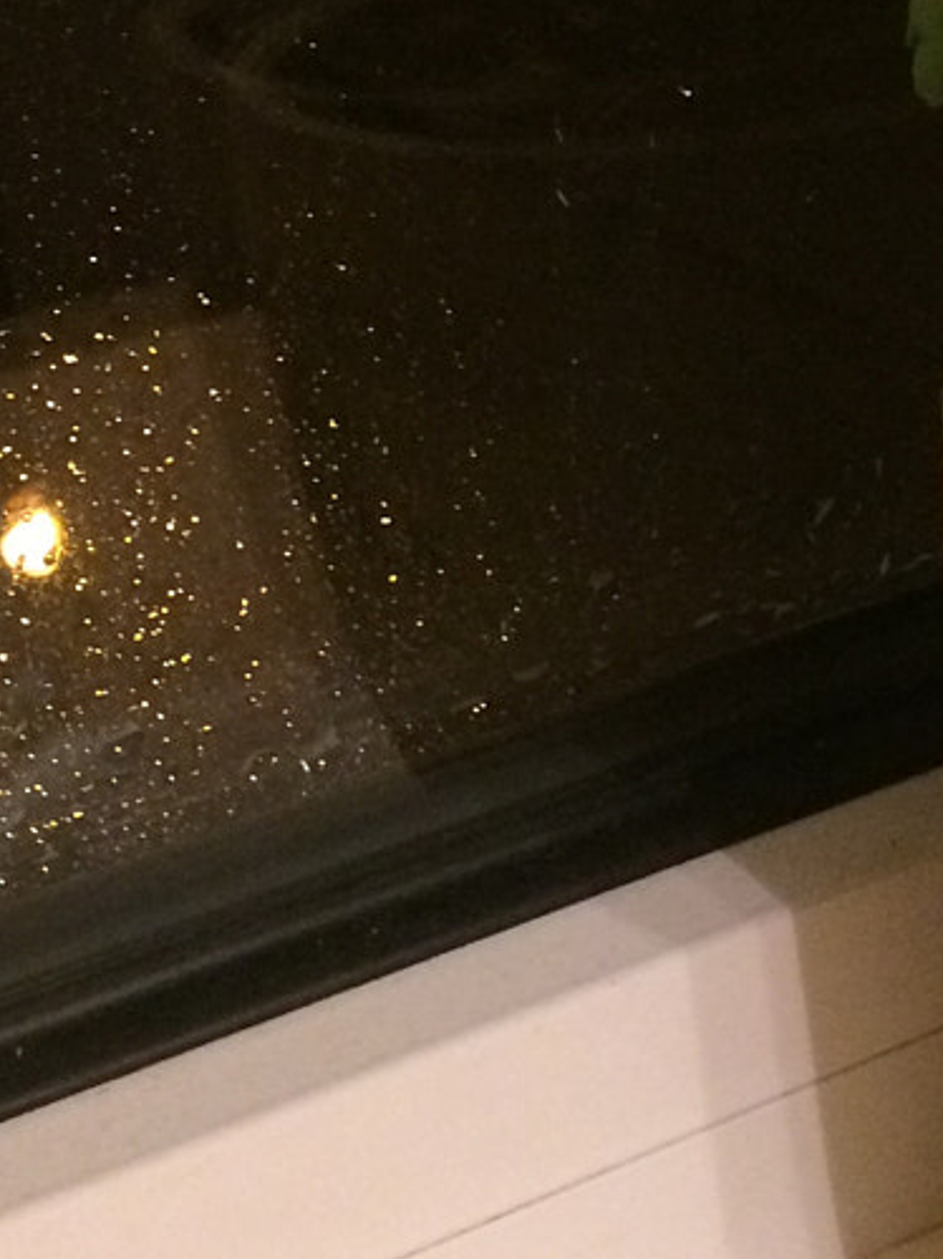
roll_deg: +5.4
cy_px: 86
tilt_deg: -16.8
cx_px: 847
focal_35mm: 93
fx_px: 3379
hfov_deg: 15.7
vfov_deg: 20.6
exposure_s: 1/20
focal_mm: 4.15
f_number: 2.2
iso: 320
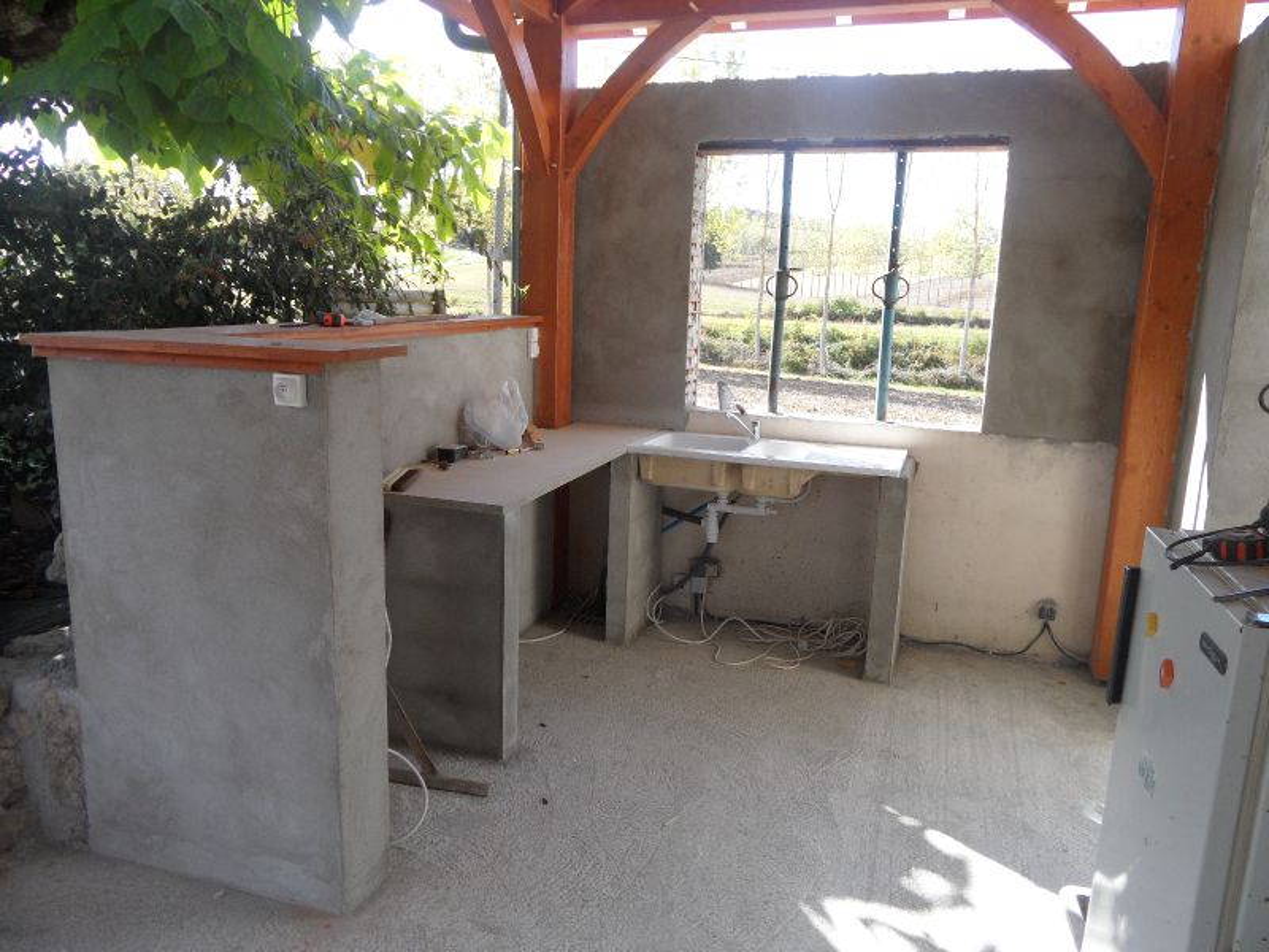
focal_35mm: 24
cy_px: 476
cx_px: 634
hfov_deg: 71.6
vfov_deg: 56.8
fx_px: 880
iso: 80
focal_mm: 3.9
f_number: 3.2
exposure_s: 1/180
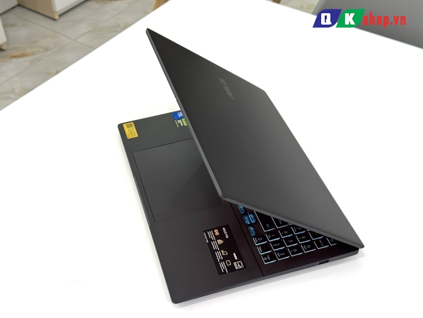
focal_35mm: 48
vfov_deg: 30.3
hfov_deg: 39.7
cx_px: 212
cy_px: 159
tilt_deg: -43.6
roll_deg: +2.3
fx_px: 587
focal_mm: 6.76
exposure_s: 1/100
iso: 50
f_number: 1.78
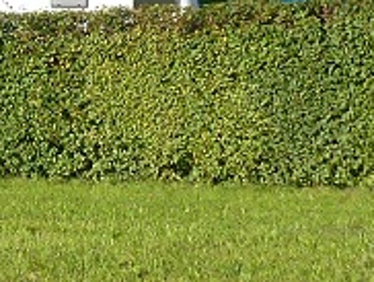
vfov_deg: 10.4
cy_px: -214
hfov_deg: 14.1
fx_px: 1460
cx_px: -76
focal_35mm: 135
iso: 100
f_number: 4
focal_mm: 4.3
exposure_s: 1/500
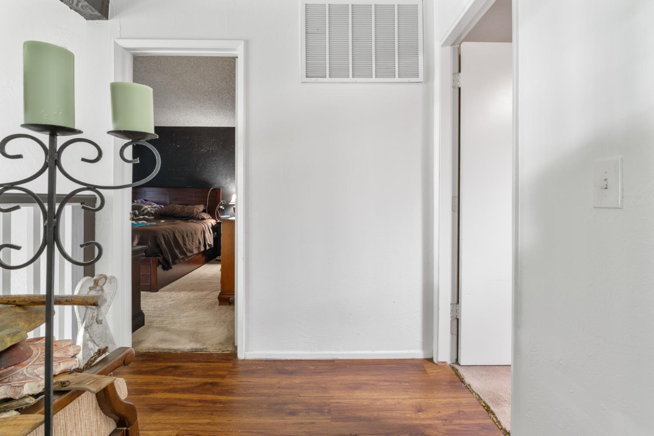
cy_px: 218
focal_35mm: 16
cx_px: 327
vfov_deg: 72.1
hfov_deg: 95.0
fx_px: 300
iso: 100
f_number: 7.1
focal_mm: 11
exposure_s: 4
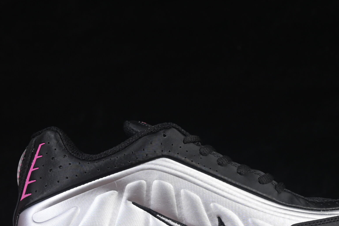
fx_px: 1168
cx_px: 191
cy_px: 174
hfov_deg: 16.5
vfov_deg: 11.0
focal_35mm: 124
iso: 160
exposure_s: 1/60
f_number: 7.1
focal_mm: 50
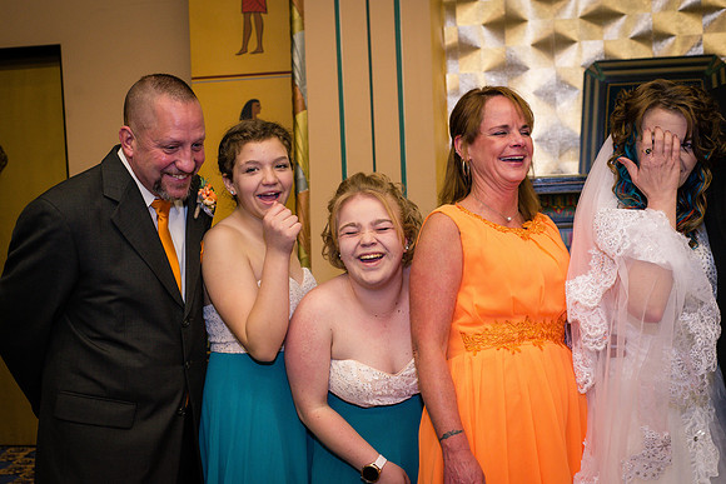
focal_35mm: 50
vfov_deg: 27.0
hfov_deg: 39.6
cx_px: 363
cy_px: 242
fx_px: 1009
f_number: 5
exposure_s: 1/125
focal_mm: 50
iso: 800
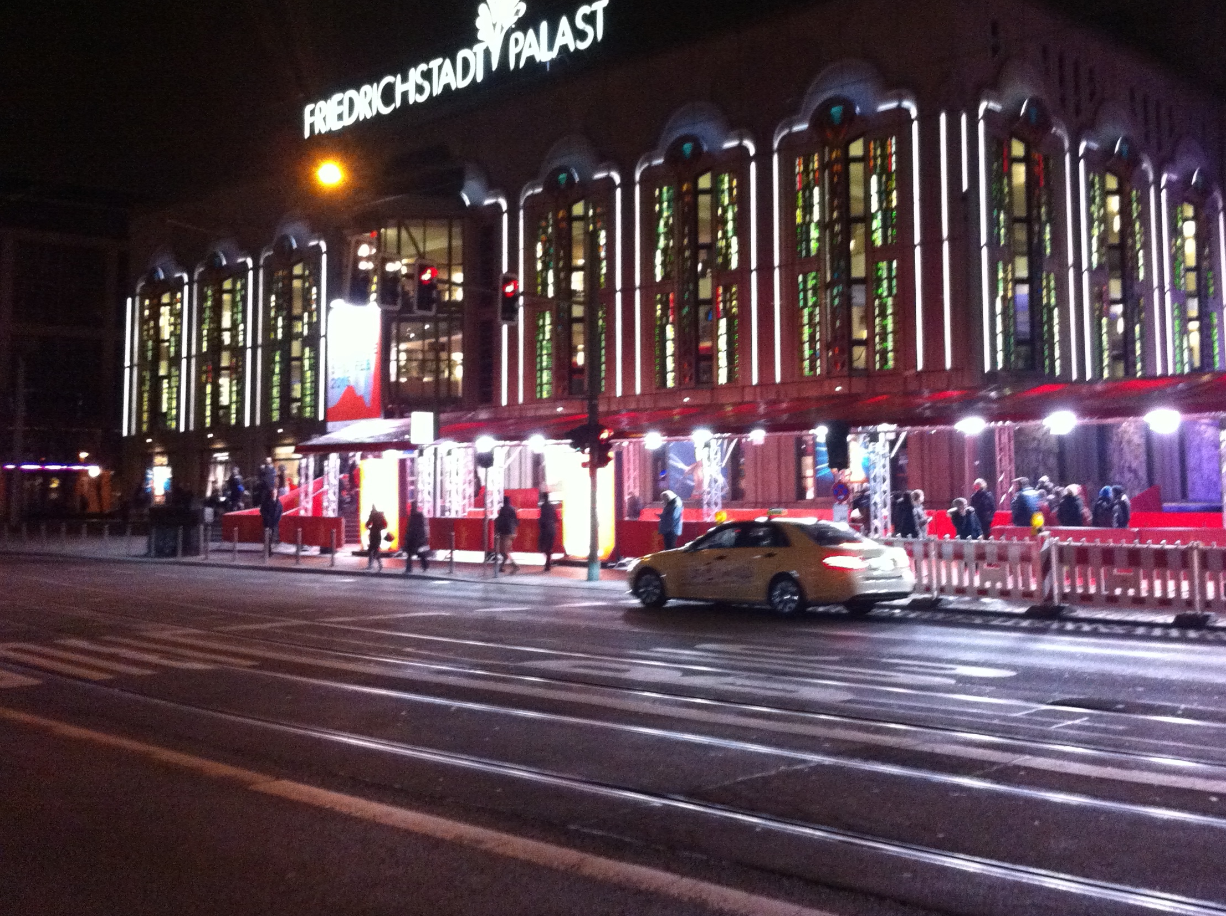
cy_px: 411
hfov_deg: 45.7
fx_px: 1450
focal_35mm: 41
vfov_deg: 35.0
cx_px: 717
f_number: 2.8
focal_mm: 3.85
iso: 640
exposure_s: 1/15
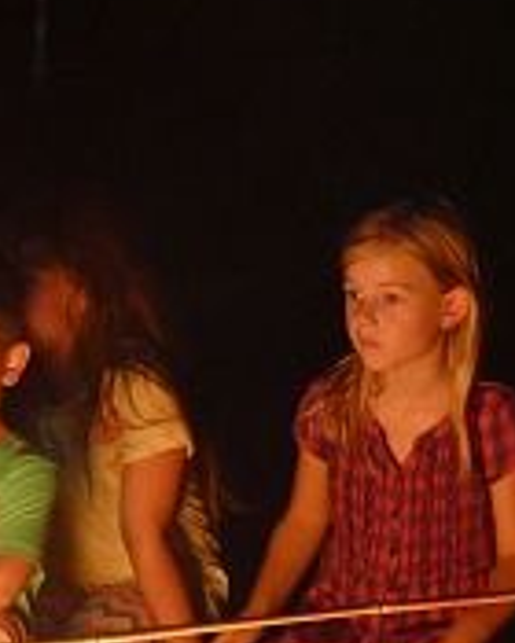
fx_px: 3868
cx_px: 18
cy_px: 505
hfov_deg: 7.6
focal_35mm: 203
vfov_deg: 9.5
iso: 1600
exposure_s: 1/20
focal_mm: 19.84
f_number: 3.4
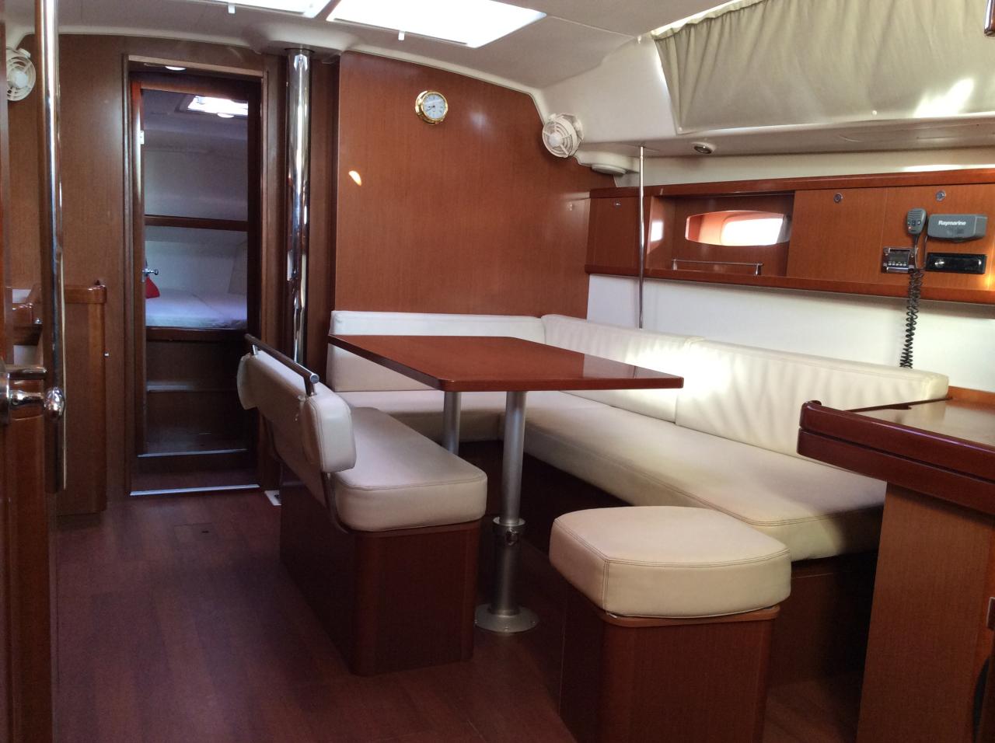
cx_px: 498
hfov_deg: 56.9
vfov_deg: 44.1
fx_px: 918
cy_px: 372
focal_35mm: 32
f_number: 2.4
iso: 100
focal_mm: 3.3
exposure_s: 1/25
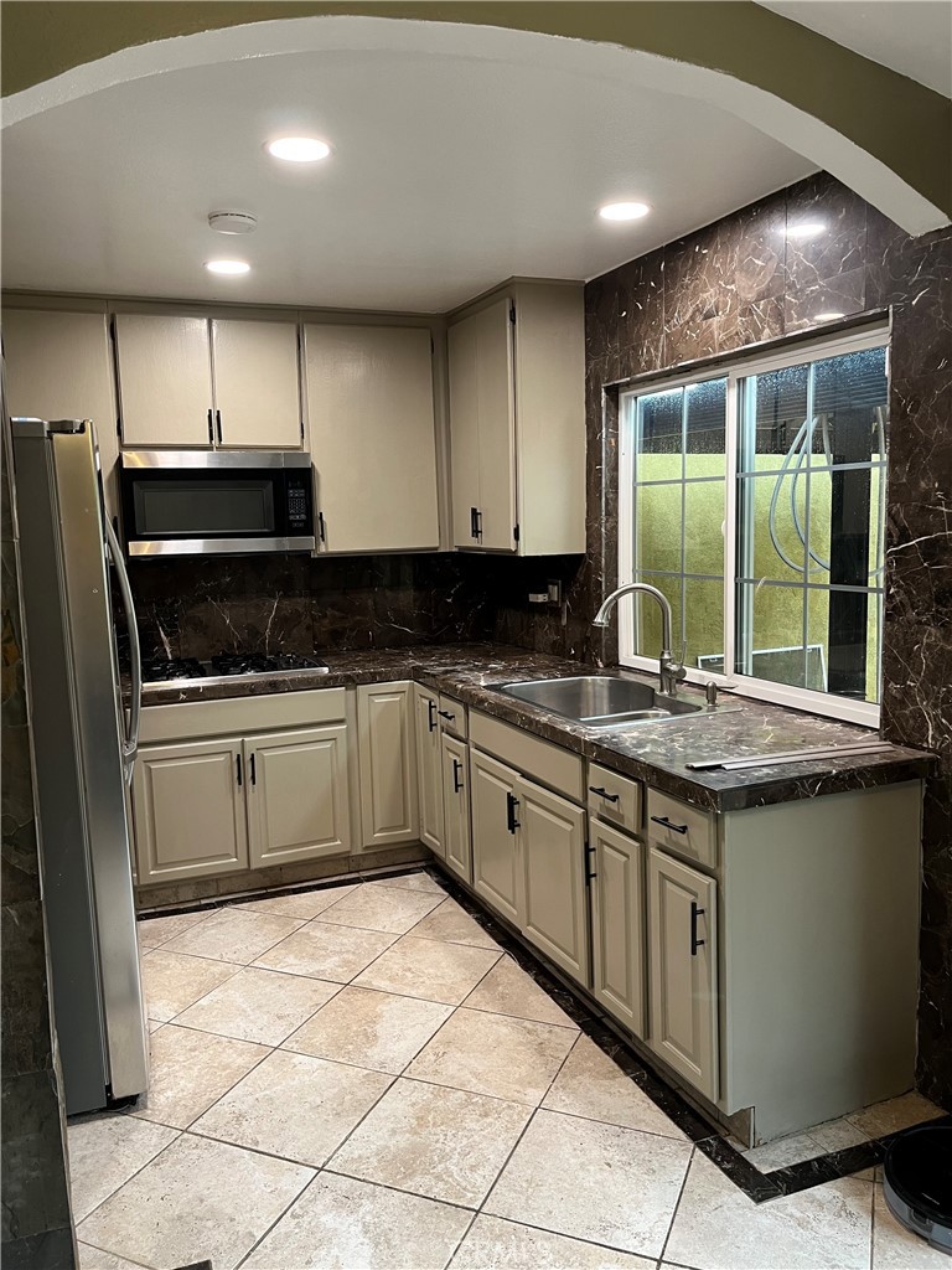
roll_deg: +2.5
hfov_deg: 53.1
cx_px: 476
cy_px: 635
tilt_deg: -6.2
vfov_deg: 67.3
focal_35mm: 26
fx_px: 953
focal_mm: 5.1
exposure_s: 1/60
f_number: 1.6
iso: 125
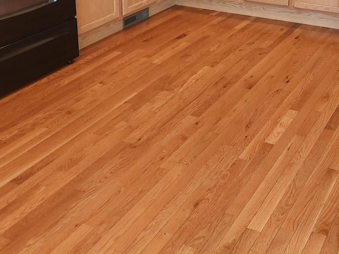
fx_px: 538
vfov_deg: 24.7
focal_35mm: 55
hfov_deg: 33.9
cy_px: -26
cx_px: 273
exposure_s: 1/120
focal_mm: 6.4
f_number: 1.8
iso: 320
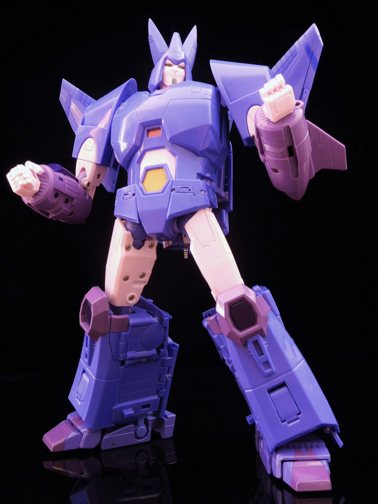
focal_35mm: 40
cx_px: 189
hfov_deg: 36.0
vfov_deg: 46.8
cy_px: 252
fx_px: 582
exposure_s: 1
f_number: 3.9
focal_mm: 7.1
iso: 200
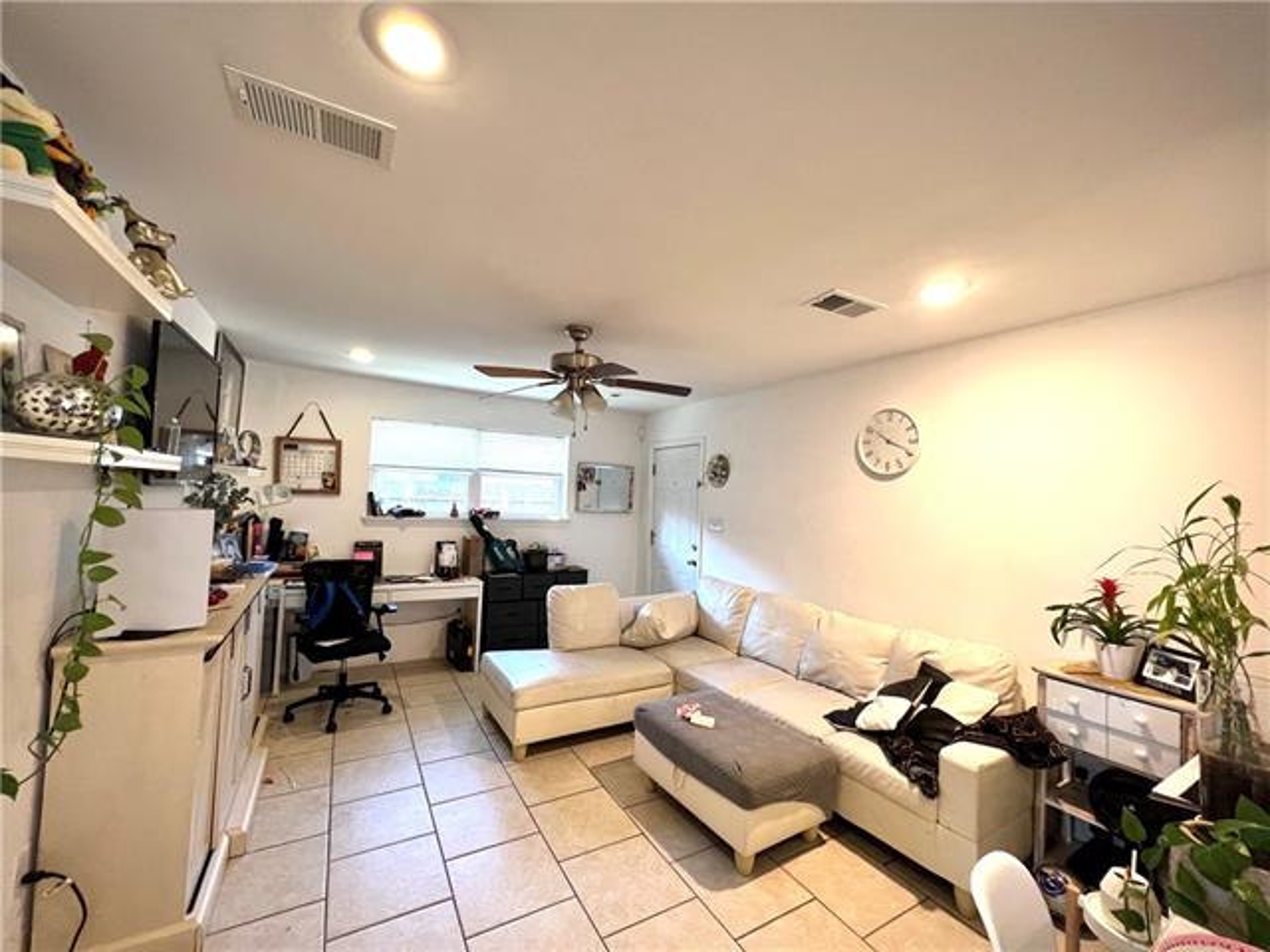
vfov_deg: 89.9
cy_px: 476
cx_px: 635
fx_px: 477
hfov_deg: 106.2
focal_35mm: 13
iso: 160
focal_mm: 1.57
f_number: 1.8
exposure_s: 1/120
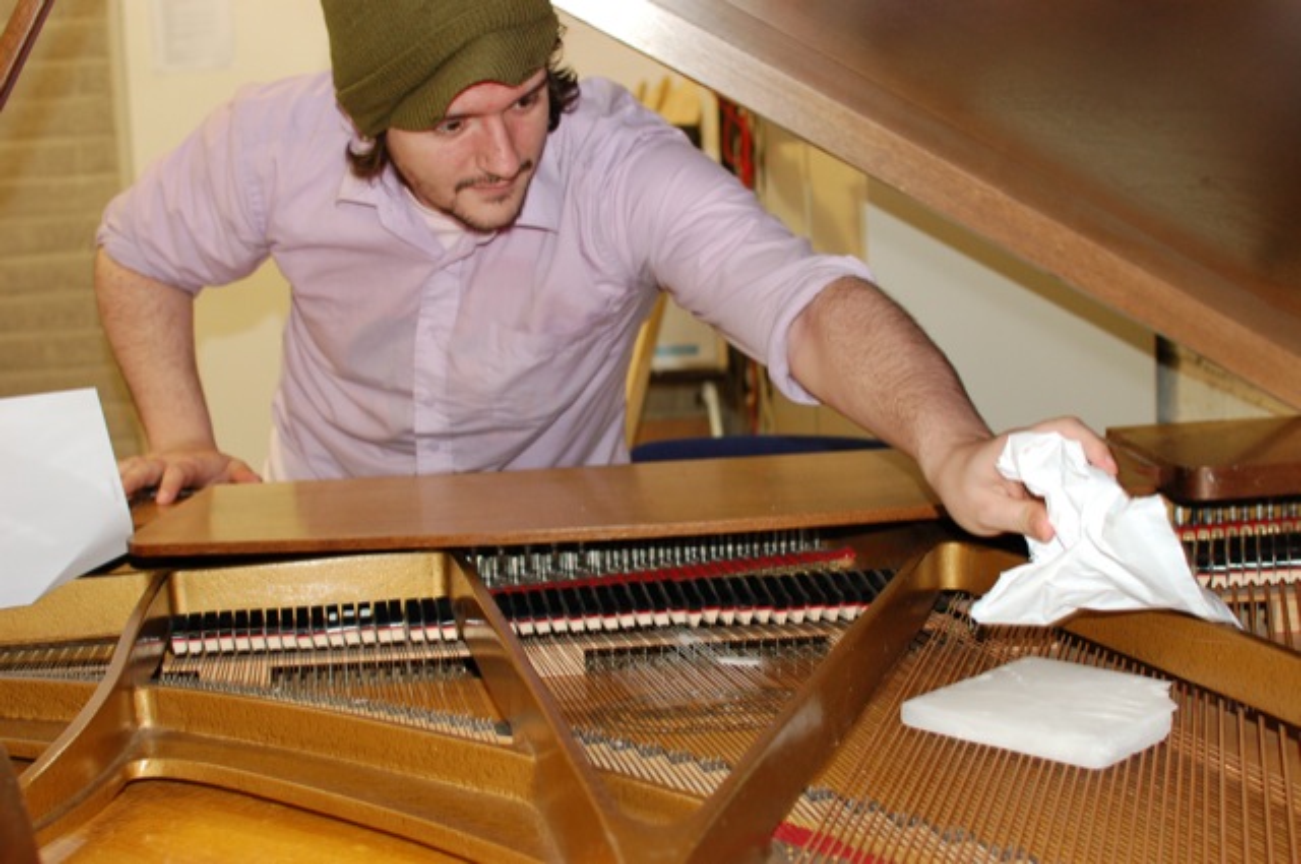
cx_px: 650
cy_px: 432
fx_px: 1895
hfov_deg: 37.9
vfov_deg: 25.7
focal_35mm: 52
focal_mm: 35
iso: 800
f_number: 4
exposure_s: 1/60
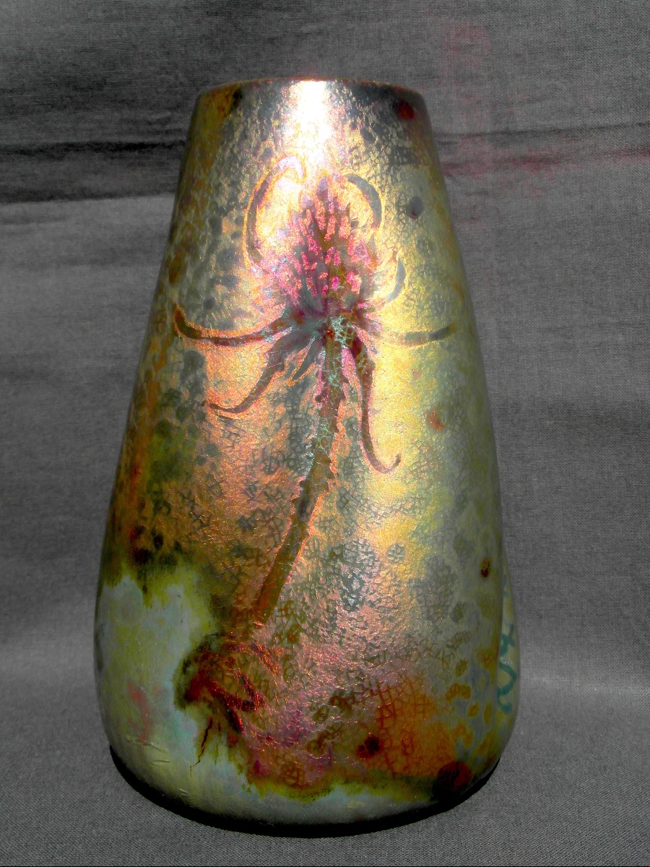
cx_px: 325
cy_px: 434
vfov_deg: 45.8
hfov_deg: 35.1
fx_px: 1027
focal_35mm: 41
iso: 80
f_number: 5.8
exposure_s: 1/500
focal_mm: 6.8
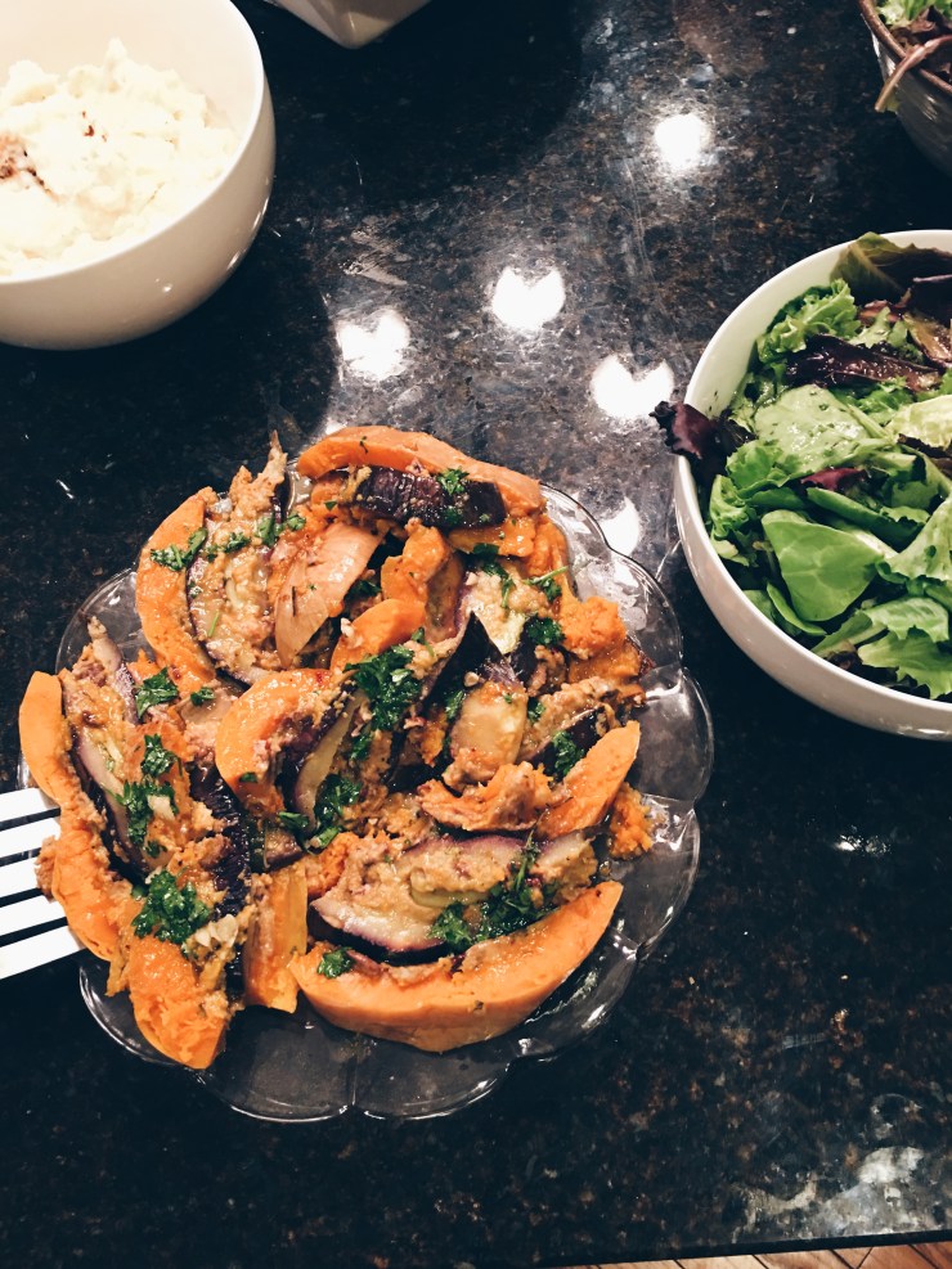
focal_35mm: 29
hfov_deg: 48.2
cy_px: 634
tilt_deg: -67.4
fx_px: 1064
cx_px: 476
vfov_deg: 61.7
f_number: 2.2
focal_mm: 4.15
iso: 50
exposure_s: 1/4
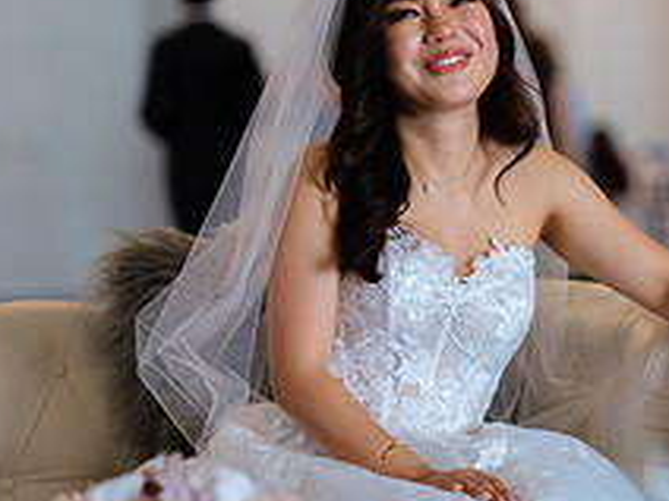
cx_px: 524
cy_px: 282
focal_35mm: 172
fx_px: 3324
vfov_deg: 8.6
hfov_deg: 11.5
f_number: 1.7
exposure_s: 1/125
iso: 250
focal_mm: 80
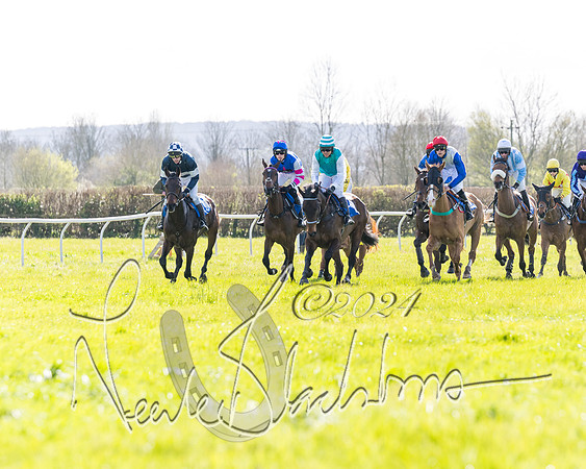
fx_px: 4688
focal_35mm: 270
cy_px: 234
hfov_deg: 7.2
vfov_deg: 5.7
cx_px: 352
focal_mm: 160
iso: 400
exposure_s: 1/1600
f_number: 4
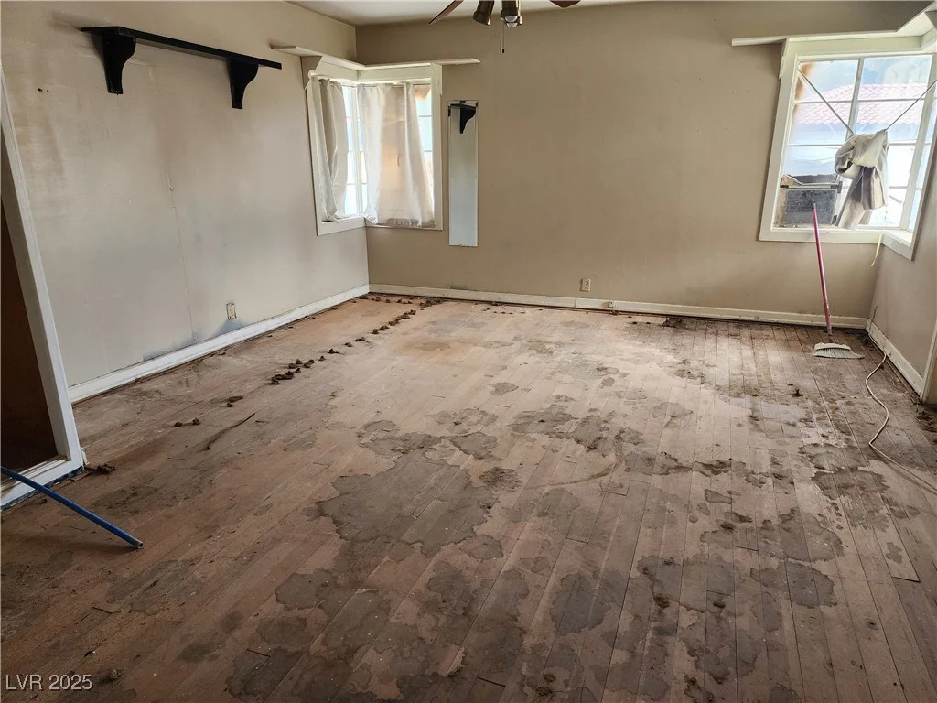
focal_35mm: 23
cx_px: 468
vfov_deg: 58.9
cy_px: 352
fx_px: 623
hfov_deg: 73.9
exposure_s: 1/120
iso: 400
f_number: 1.8
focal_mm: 6.4
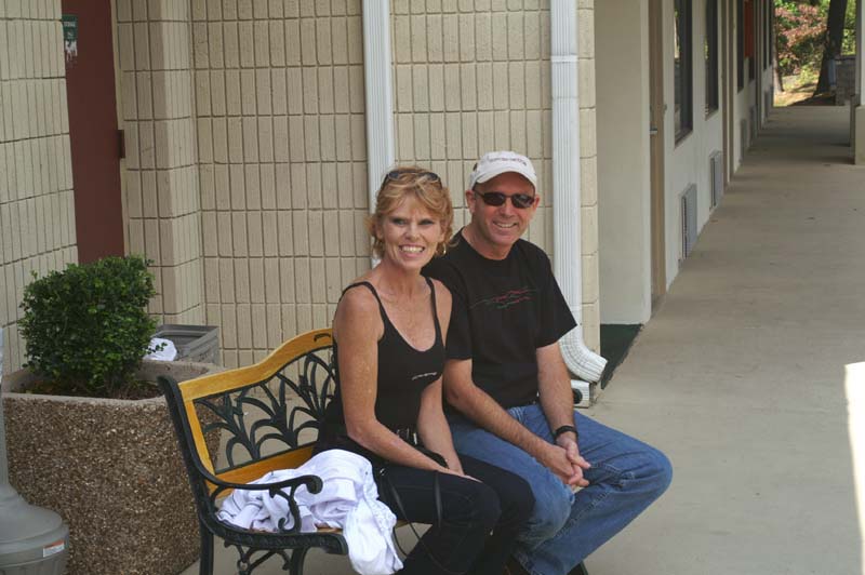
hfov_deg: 27.0
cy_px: 288
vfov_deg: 18.2
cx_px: 432
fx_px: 1801
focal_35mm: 75
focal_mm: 50
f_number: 6.7
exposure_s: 1/200
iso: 100
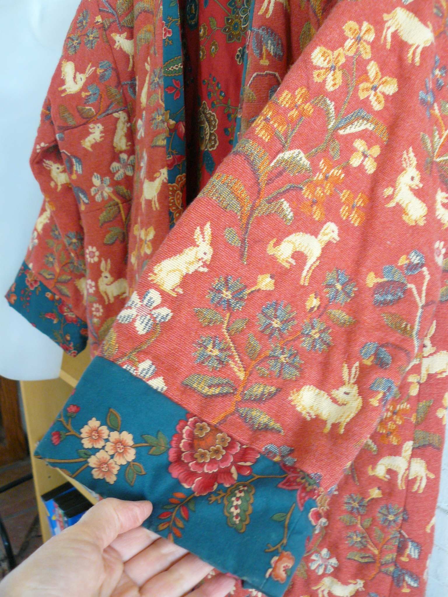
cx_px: 224
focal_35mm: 36
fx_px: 621
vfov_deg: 51.4
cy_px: 298
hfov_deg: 39.7
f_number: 2.8
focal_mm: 6
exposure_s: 1/15
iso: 200
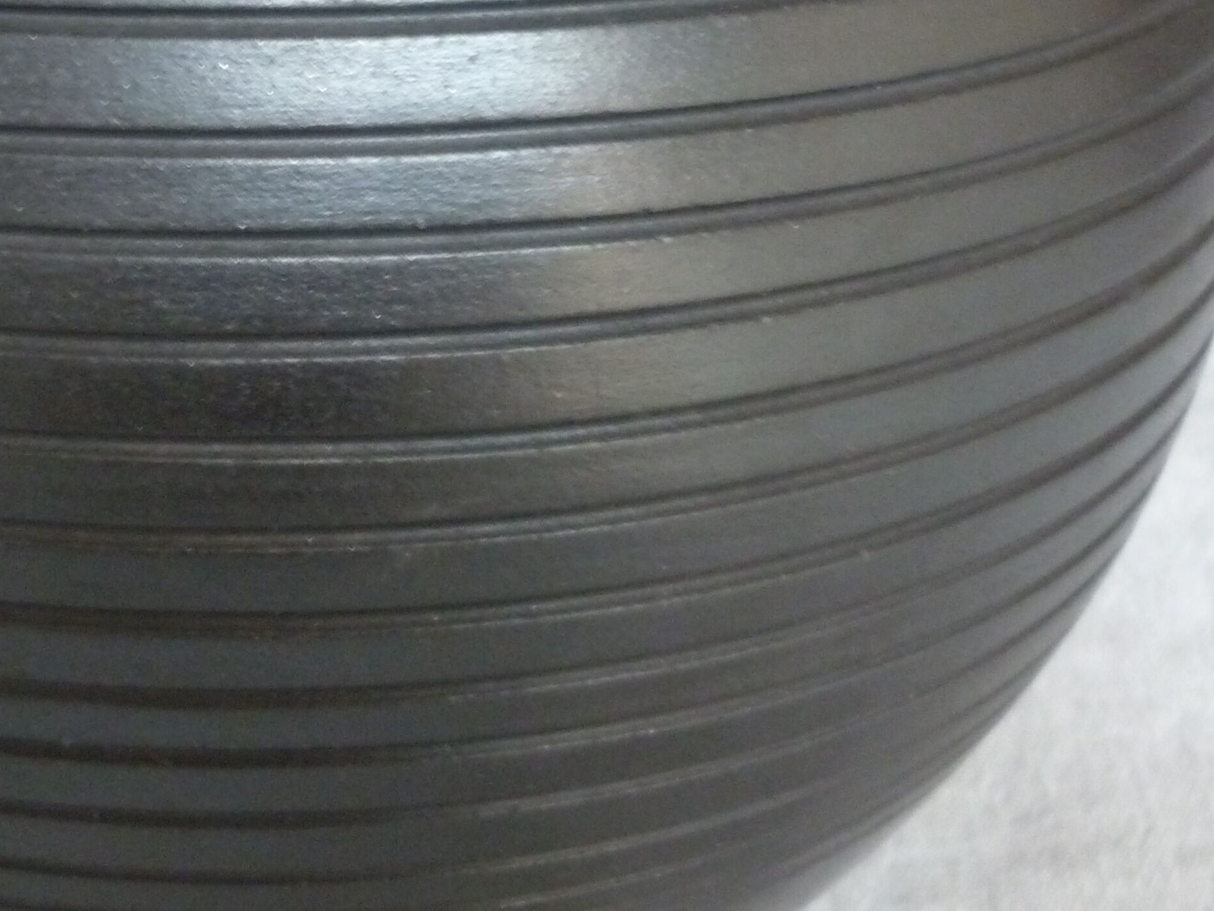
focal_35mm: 64
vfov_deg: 22.9
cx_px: 338
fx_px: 2245
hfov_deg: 29.9
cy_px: 349
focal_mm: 5.5
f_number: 2.8
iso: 400
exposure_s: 1/8
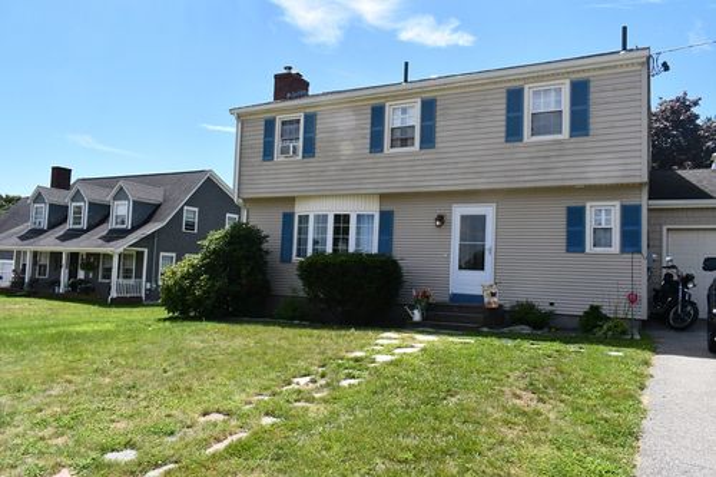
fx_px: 537
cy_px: 238
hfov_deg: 67.4
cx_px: 358
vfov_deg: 47.9
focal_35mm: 27
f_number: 14
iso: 1250
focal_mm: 18
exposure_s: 1/800
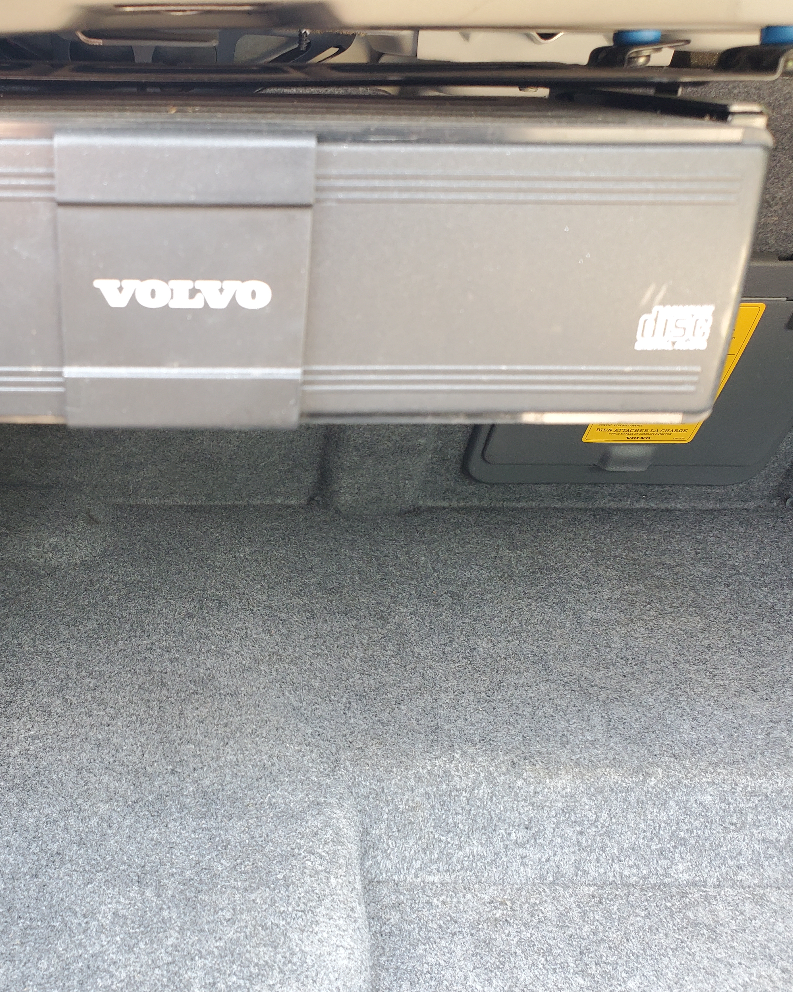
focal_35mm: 34
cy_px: 496
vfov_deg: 52.8
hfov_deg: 41.7
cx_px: 171
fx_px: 997
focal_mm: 4.3
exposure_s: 1/60
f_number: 2.4
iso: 200
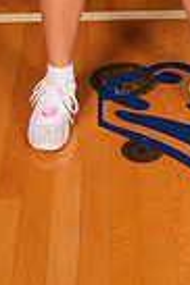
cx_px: 116
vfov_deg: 14.9
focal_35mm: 110
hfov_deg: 12.4
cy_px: -302
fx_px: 873
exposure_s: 1/80
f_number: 6.3
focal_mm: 26
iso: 100
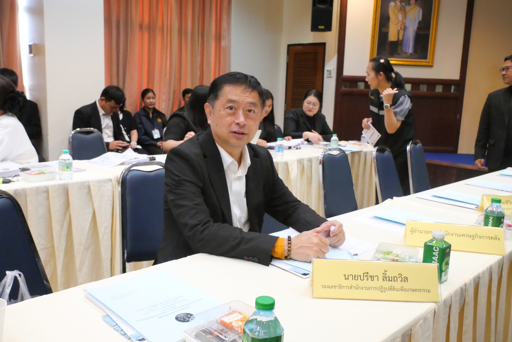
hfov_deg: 60.3
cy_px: 171
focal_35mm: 31
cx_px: 256
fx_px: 441
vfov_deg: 42.4
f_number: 5.6
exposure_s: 1/125
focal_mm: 15
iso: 5000
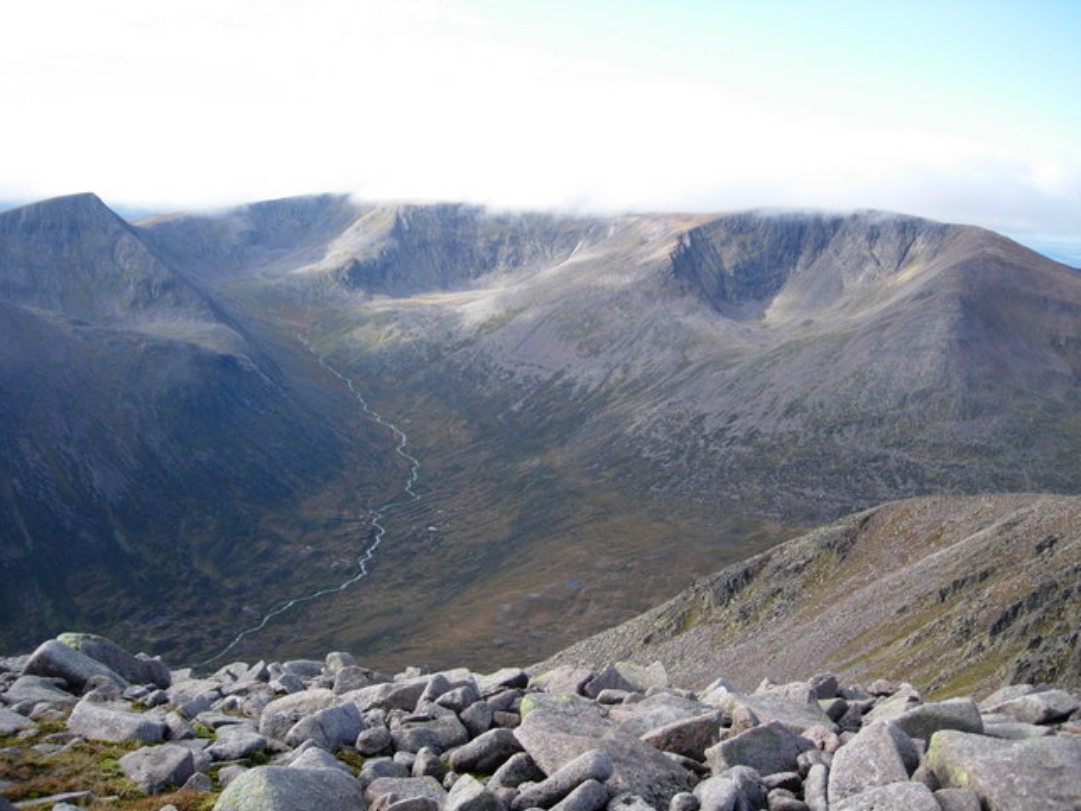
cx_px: 540
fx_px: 1187
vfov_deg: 37.7
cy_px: 406
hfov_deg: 49.0
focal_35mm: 38
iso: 64
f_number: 2.8
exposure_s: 1/592
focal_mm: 7.8
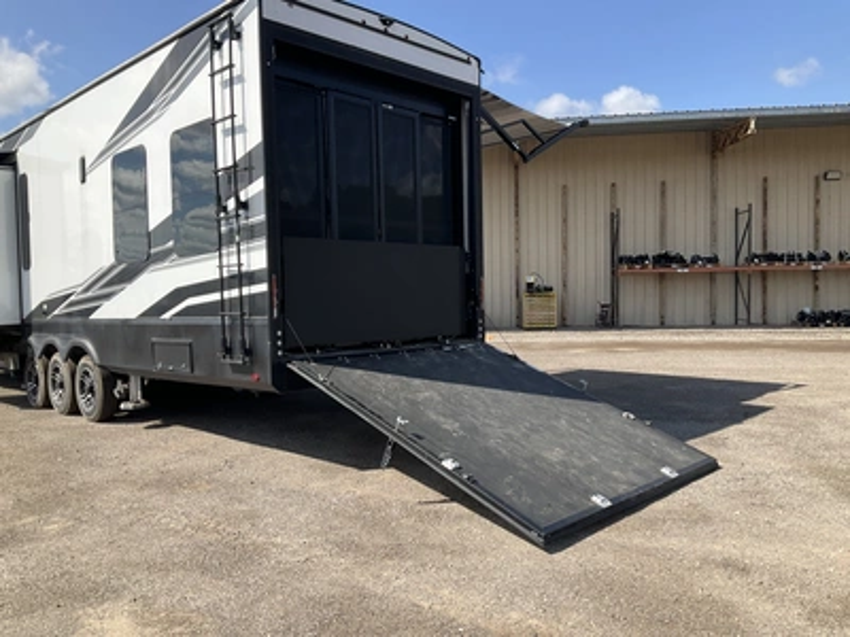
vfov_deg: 48.2
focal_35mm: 29
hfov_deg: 61.7
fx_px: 712
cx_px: 425
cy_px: 318
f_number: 1.8
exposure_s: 1/1195
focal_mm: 3
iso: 25
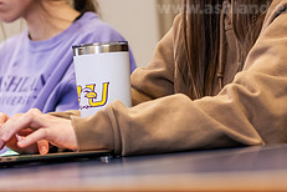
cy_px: 34
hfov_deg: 9.7
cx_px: 101
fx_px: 1698
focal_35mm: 213
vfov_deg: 6.4
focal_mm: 85
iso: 1000
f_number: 3.2
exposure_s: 1/200
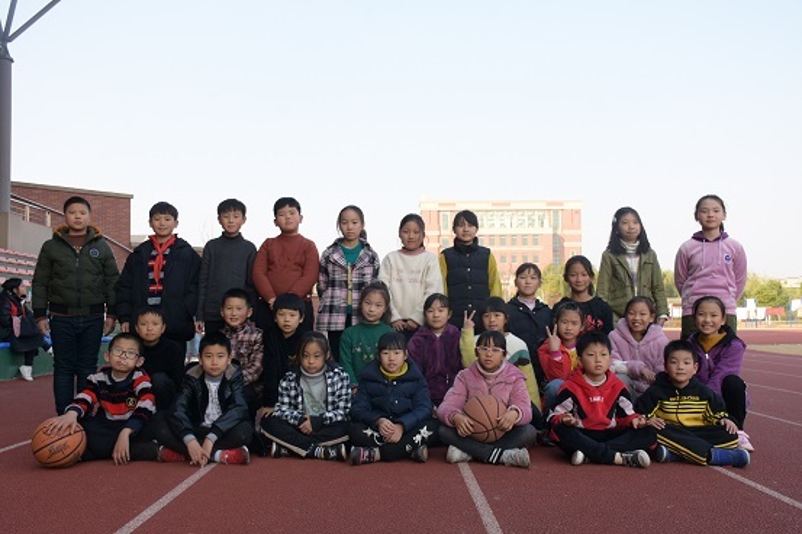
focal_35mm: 36
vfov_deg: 36.8
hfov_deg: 53.2
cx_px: 401
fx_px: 801
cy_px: 267
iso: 250
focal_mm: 24
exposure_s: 1/250
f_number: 5.6
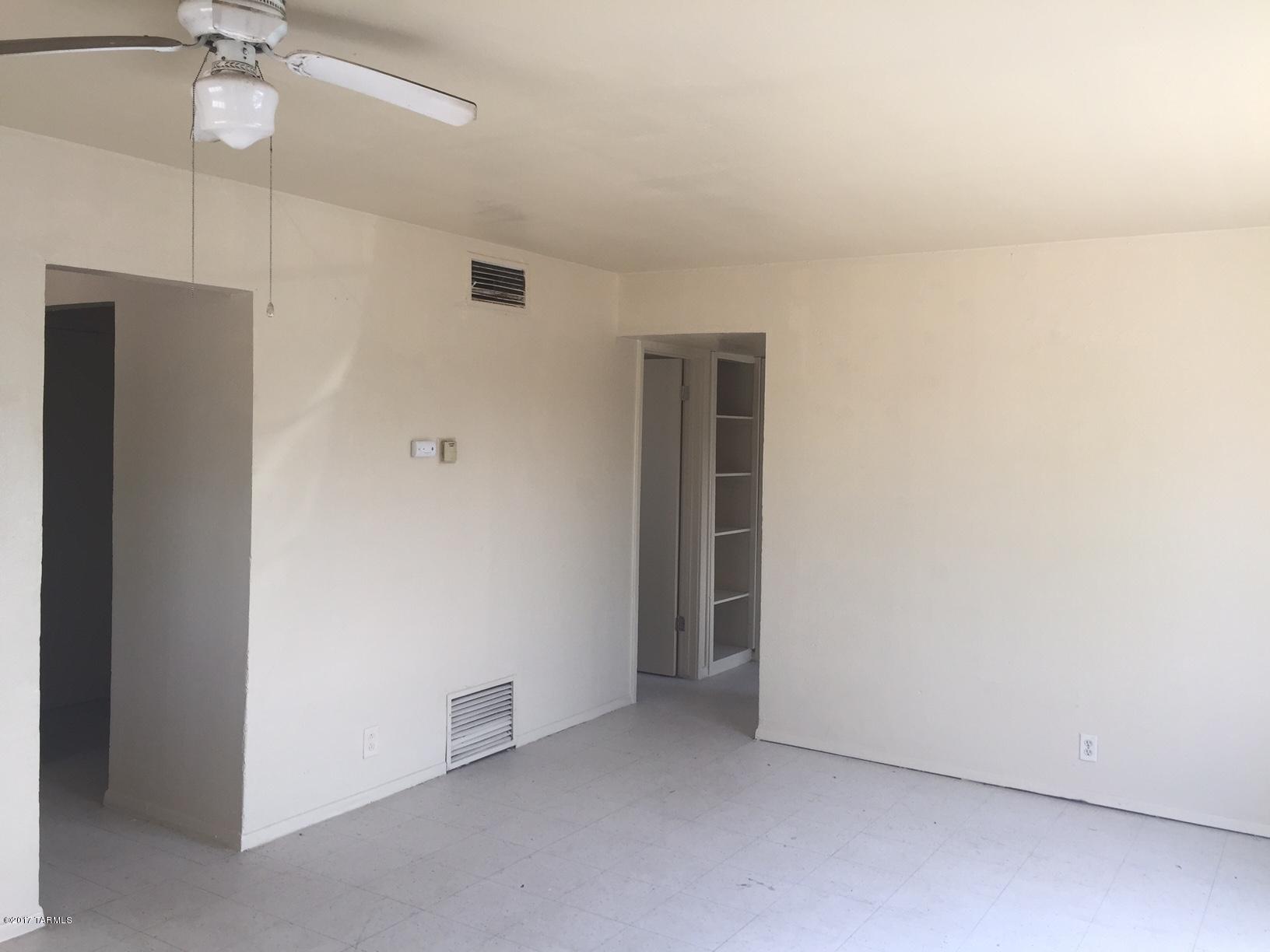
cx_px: 635
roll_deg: -1.4
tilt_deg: -1.7
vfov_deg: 48.2
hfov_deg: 61.7
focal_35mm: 29
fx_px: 1064
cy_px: 476
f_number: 2.2
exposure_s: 1/120
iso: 40
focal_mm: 4.15
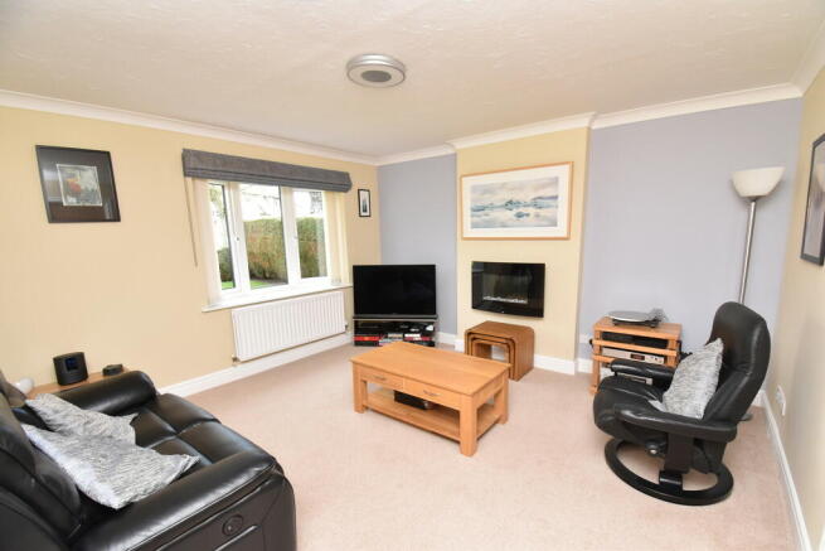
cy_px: 276
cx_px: 412
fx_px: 344
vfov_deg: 77.4
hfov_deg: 100.4
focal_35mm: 15
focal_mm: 10
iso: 800
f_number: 8
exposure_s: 1/60
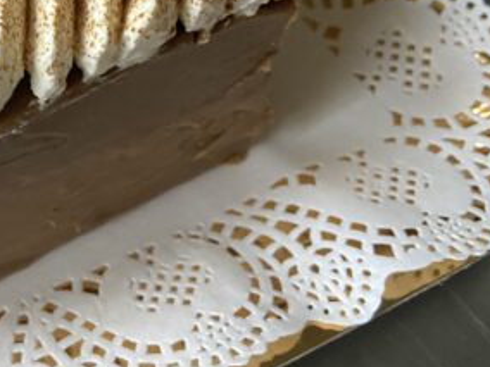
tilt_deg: -51.8
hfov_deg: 28.8
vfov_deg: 23.6
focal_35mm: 61
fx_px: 863
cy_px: 60
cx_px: -47
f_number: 1.8
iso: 320
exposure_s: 1/60
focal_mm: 4.25
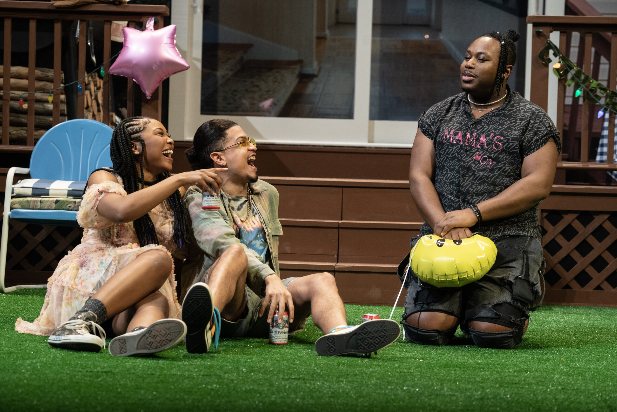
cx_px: 308
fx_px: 1920
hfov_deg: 18.3
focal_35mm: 112
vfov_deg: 12.2
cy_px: 206
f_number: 5.6
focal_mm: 112
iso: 3200
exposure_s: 1/320
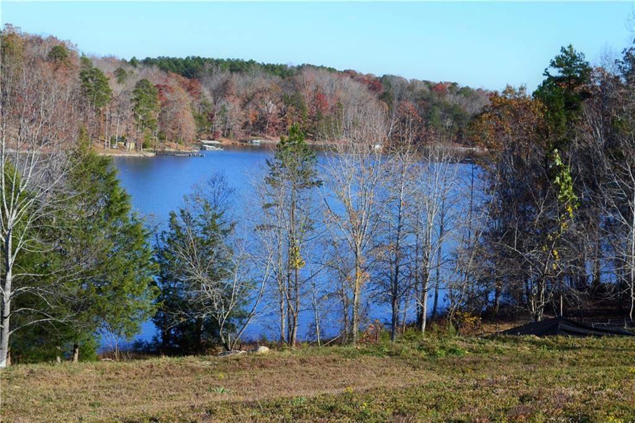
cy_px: 212
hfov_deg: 29.9
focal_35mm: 68
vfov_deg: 20.1
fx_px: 1190
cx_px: 318
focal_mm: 45
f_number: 11
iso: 400
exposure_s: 1/400
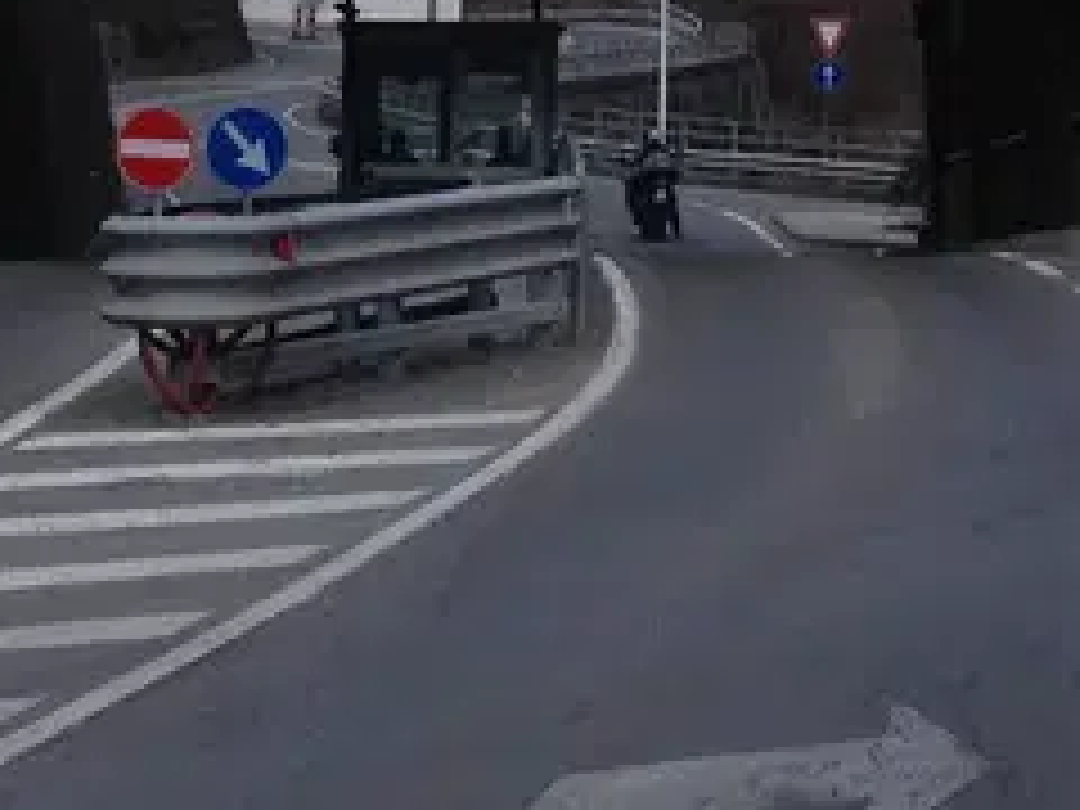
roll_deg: -2.8
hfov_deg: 12.0
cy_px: -148
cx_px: 504
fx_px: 5148
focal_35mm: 165
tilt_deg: +6.9
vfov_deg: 8.9
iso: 50
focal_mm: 4.12
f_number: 2.4
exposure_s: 1/861
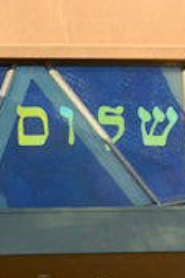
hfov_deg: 7.4
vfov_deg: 11.1
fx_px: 1429
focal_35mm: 185
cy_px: 235
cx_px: 178
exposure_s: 1/250
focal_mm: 70
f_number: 9
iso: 250
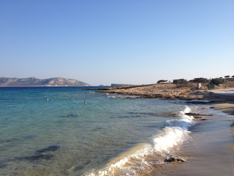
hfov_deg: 52.6
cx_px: 117
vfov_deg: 40.7
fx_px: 237
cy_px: 88
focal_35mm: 35
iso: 50
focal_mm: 4.28
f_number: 2.4
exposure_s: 1/1623
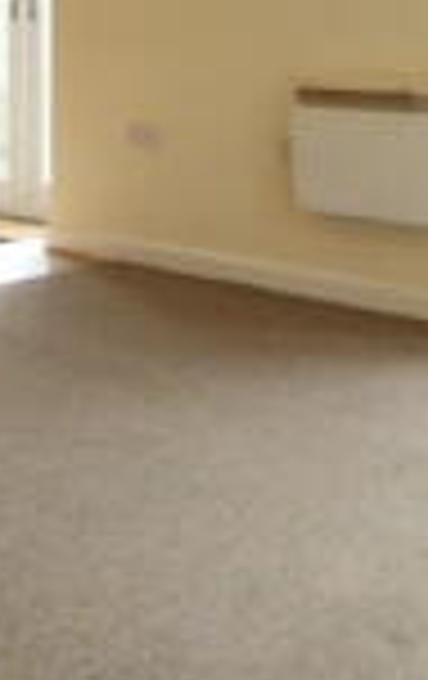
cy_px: -101
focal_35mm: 66
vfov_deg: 27.8
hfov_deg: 19.4
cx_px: 29
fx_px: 1226
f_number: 3.5
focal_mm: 10
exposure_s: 1/30
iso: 160
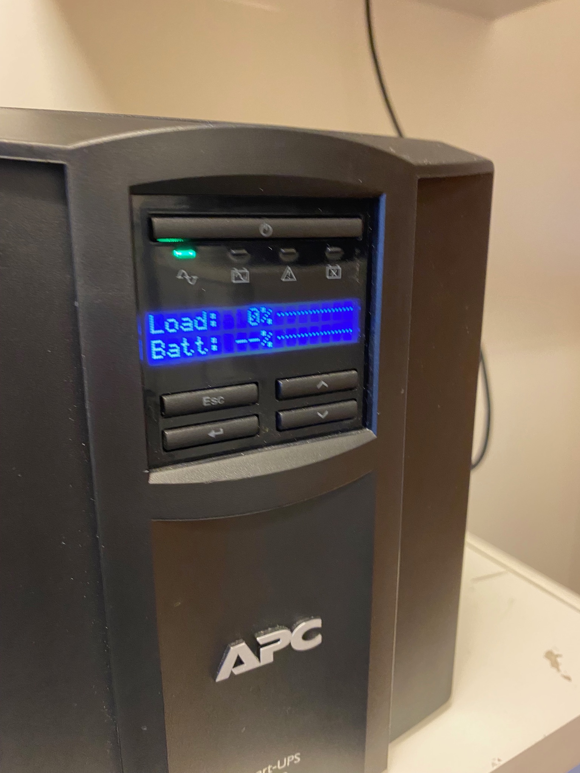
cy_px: 386
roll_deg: +0.4
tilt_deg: -14.5
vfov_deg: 67.3
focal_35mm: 26
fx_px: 581
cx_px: 290
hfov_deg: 53.1
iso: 500
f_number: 1.8
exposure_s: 1/25
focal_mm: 4.25
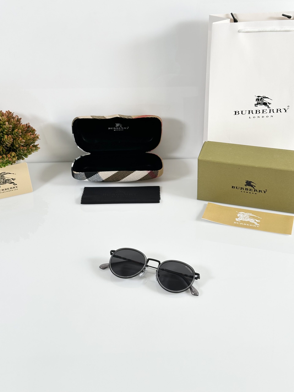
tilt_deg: -33.5
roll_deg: +1.4
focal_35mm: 48
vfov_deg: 39.7
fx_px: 544
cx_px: 147
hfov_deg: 30.3
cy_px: 196
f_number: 1.78
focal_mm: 6.86
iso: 80
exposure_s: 1/132
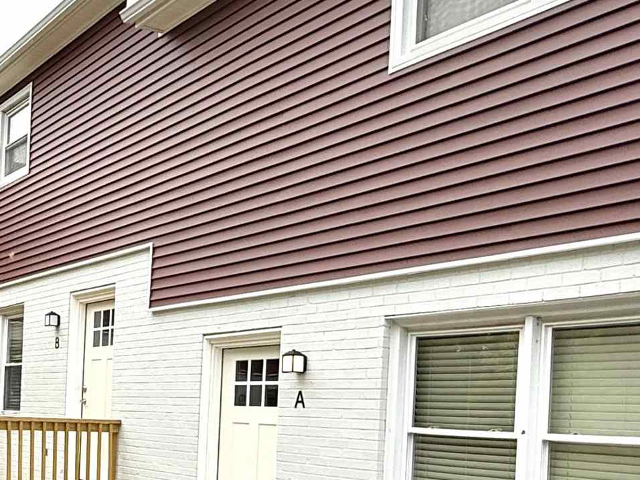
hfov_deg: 39.2
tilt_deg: +2.1
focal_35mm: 45
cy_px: 353
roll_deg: -2.0
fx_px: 832
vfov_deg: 31.7
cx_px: 70
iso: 50
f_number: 2.2
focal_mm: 2.22
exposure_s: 1/1368
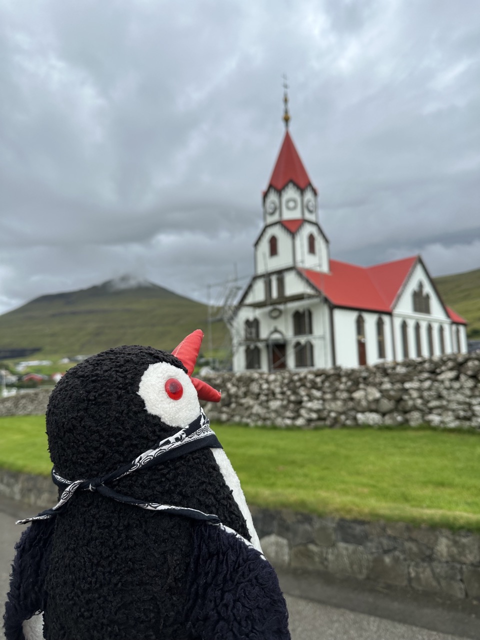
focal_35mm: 24
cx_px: 240
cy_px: 320
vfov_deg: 71.6
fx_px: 444
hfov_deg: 56.8
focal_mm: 6.86
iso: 80
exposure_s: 1/2252
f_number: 1.78
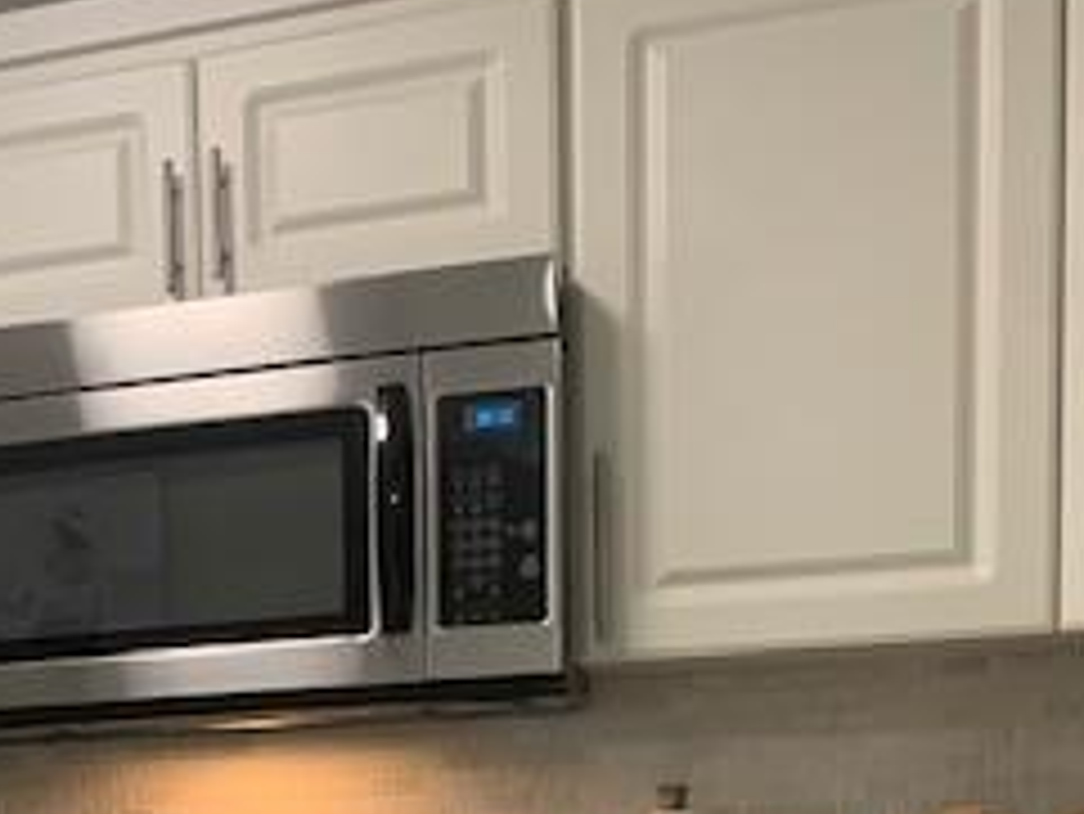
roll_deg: +2.4
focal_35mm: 69
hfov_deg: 25.6
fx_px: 2162
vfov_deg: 19.8
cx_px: -171
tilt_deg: -6.1
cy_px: 1016
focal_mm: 4.25
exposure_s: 1/60
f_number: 1.8
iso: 100
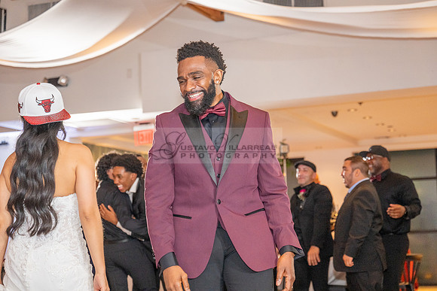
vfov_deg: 19.5
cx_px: 218
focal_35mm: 70
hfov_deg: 28.8
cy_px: 146
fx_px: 850
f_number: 3.5
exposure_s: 1/200
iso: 2000
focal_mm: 70
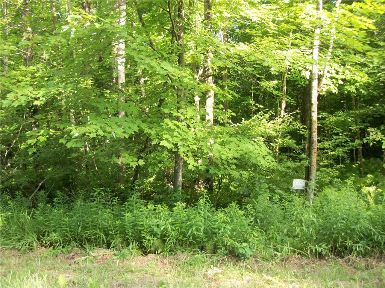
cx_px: 192
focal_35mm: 32
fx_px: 356
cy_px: 144
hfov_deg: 56.8
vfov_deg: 44.2
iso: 80
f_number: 2.9
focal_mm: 5.7
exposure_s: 1/60
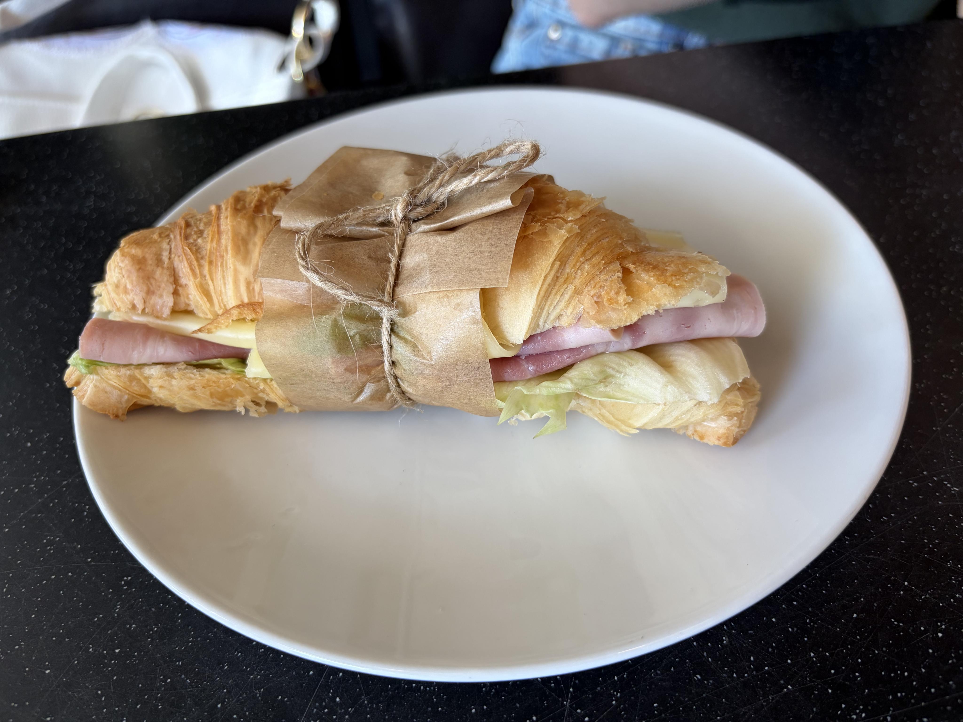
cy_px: 361
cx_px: 482
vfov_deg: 53.1
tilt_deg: -46.8
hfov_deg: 67.3
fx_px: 723
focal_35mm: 26
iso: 80
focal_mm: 5.96
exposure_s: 1/100
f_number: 1.6
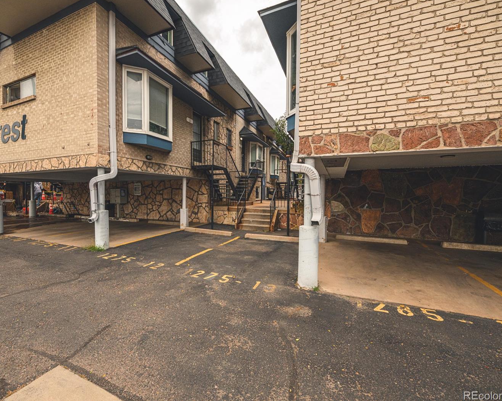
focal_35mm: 16
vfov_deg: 80.4
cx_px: 220
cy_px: 200
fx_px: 238
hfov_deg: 92.6
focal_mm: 14
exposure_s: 1/500
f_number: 8
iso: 1250
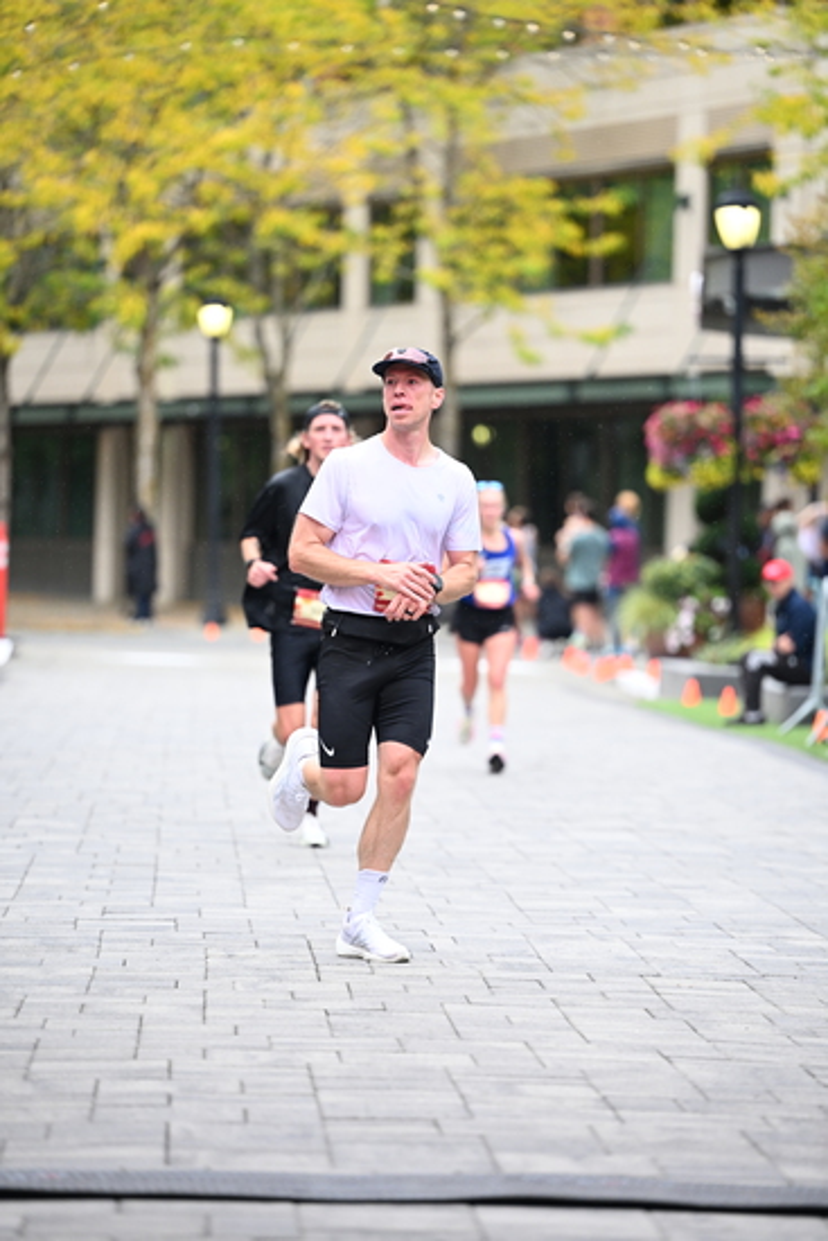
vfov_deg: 12.8
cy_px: 620
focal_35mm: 160
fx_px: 5516
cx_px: 414
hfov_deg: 8.6
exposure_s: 1/1600
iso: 1250
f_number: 2.8
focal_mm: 160
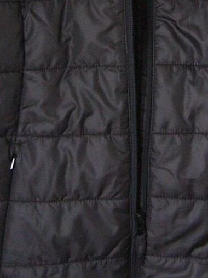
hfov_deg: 16.1
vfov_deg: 20.8
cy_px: 23
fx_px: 737
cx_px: 103
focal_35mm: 92
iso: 200
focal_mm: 5.8
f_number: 2.8
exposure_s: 1/8
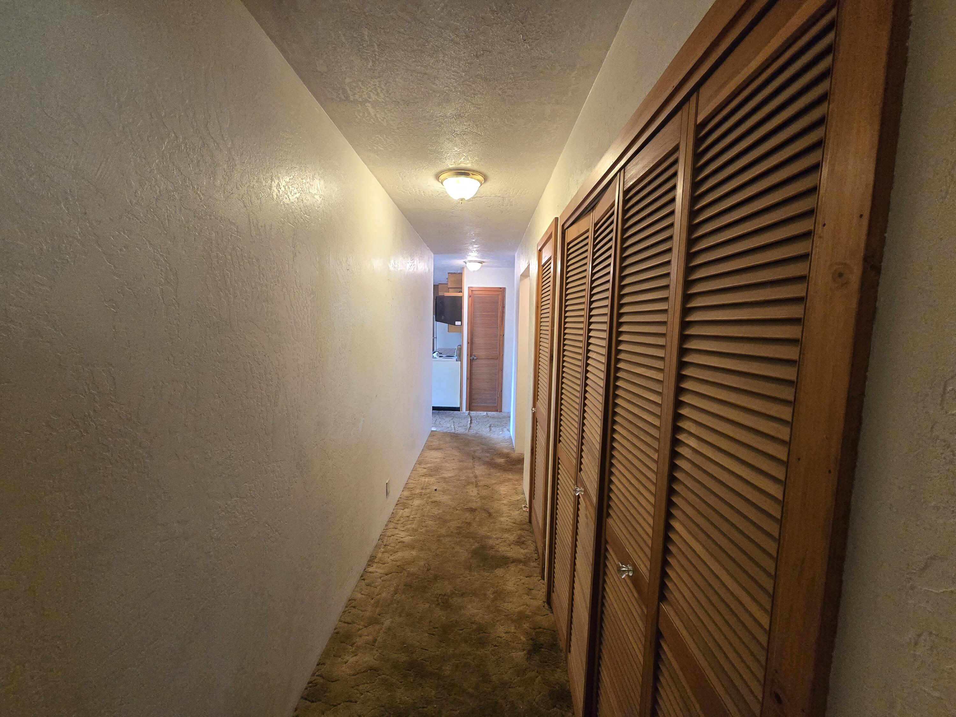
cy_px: 358
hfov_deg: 106.2
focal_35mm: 13
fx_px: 359
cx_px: 478
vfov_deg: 89.9
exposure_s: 1/60
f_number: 2.2
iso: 500
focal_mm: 2.2
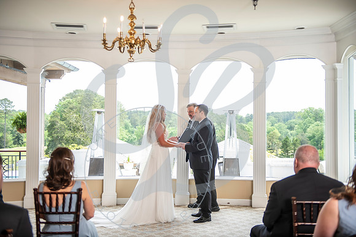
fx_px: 447
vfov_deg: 29.8
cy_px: 119
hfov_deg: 43.5
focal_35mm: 45
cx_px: 175
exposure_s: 1/250
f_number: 2.8
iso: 250
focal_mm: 44
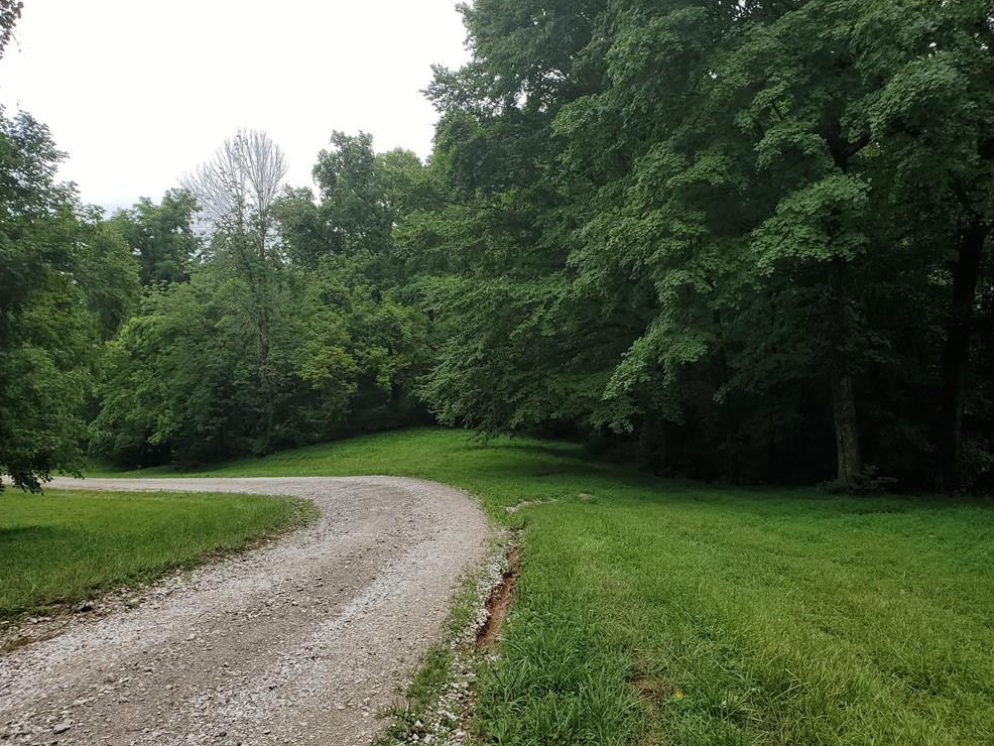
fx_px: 775
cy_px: 365
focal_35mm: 27
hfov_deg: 65.3
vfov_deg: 51.4
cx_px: 509
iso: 50
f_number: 2.4
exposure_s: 1/449
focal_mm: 4.3
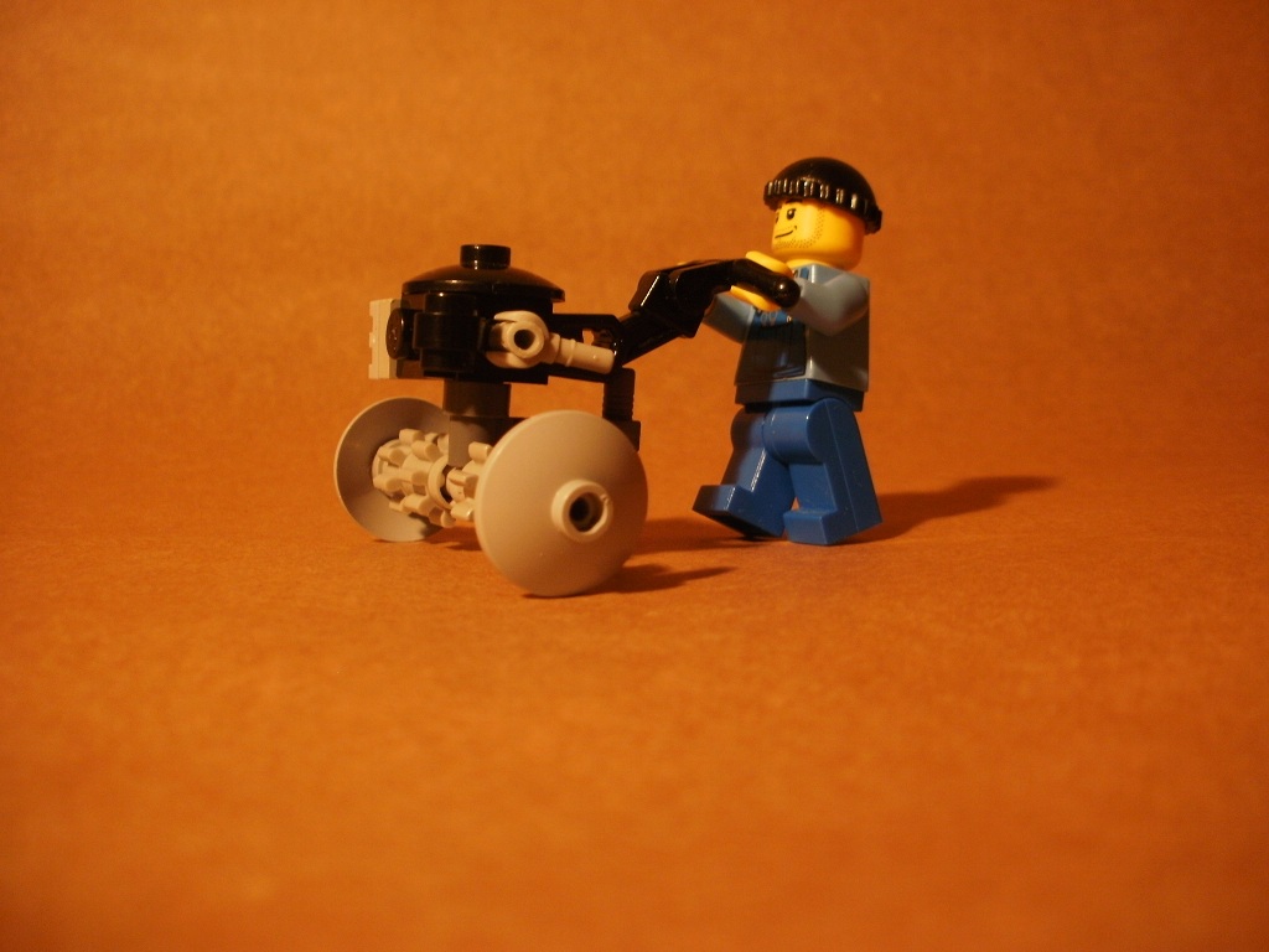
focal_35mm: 36
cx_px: 634
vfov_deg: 39.7
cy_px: 476
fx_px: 1320
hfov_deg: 51.4
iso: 125
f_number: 3.5
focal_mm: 6.3
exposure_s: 1/10
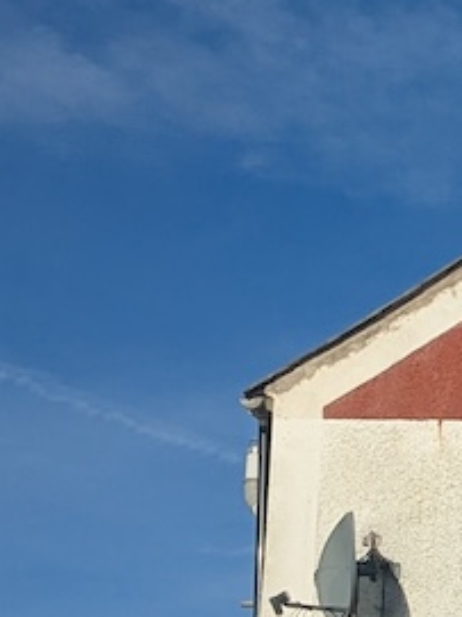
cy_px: 602
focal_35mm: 133
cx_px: 933
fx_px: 2369
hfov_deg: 10.3
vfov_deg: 14.6
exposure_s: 1/7812
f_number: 1.73
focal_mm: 4.38
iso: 88
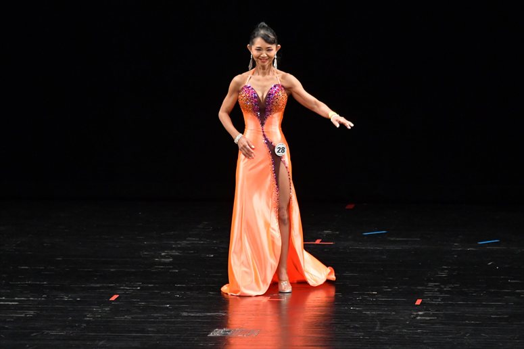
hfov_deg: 7.2
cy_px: 174
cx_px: 262
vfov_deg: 4.8
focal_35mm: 285
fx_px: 4146
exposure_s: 1/400
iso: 3200
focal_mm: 190
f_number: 5.6
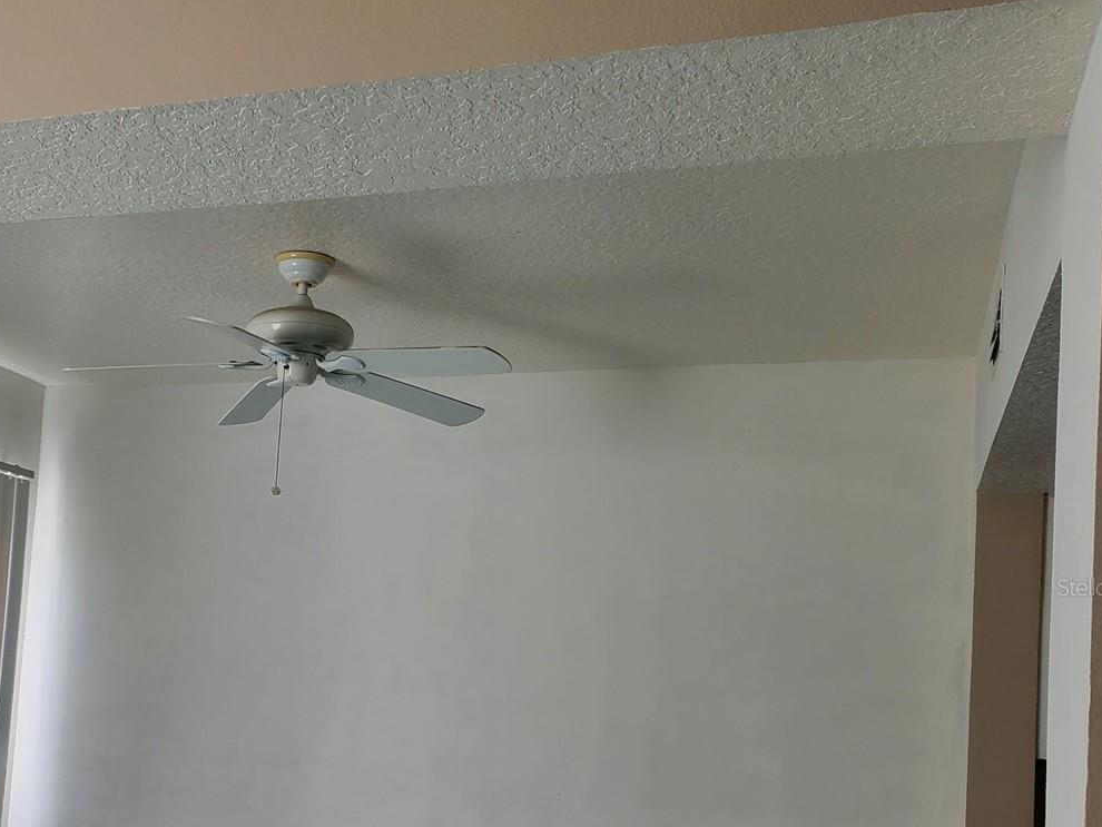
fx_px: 1337
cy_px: 587
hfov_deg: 43.3
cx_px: 272
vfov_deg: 33.9
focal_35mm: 42
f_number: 2.4
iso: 50
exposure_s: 1/120
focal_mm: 4.3
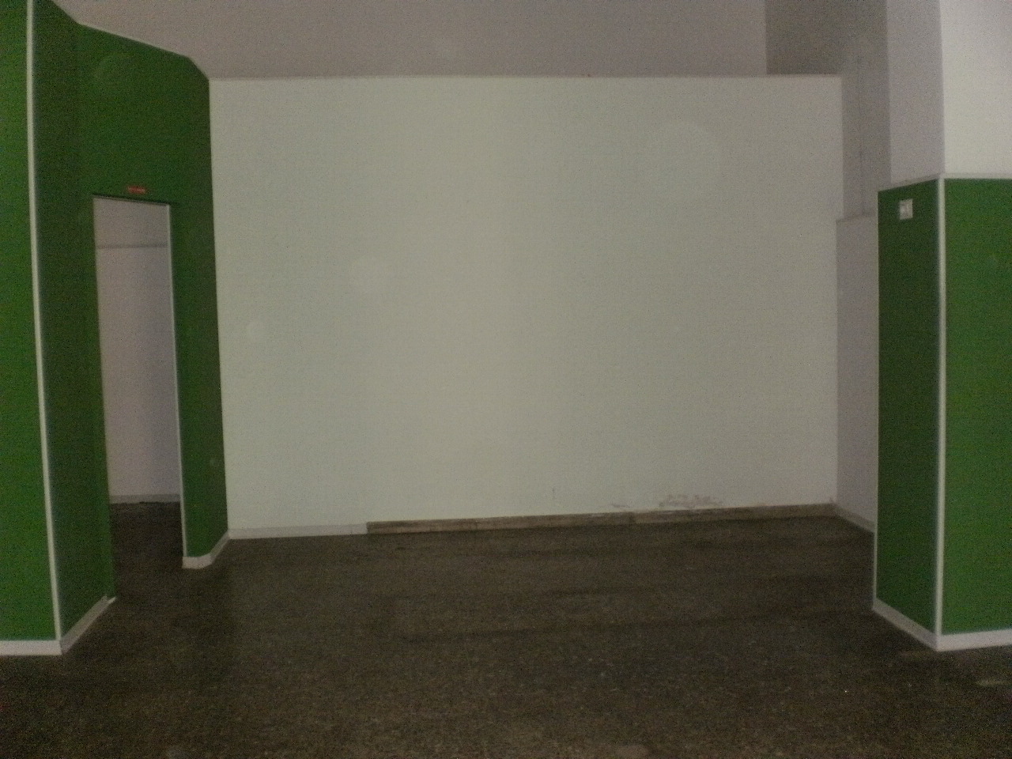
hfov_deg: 49.0
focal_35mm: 38
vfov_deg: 37.7
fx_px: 1111
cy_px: 380
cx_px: 506
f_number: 3.1
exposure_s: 1/250
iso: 400
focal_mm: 6.3
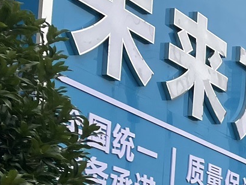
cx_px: 565
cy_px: 274
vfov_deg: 11.2
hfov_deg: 12.6
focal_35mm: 127
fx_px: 903
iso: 32
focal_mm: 4.2
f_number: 1.6
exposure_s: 1/234
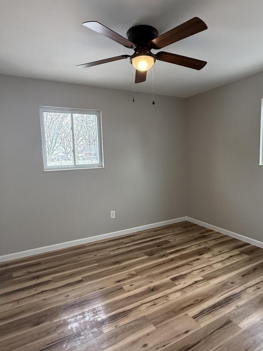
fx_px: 223
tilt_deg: -5.3
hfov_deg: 61.1
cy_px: 180
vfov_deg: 76.4
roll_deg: +2.1
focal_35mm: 22
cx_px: 138
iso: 320
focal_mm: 2.22
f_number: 2.2
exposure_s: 1/120
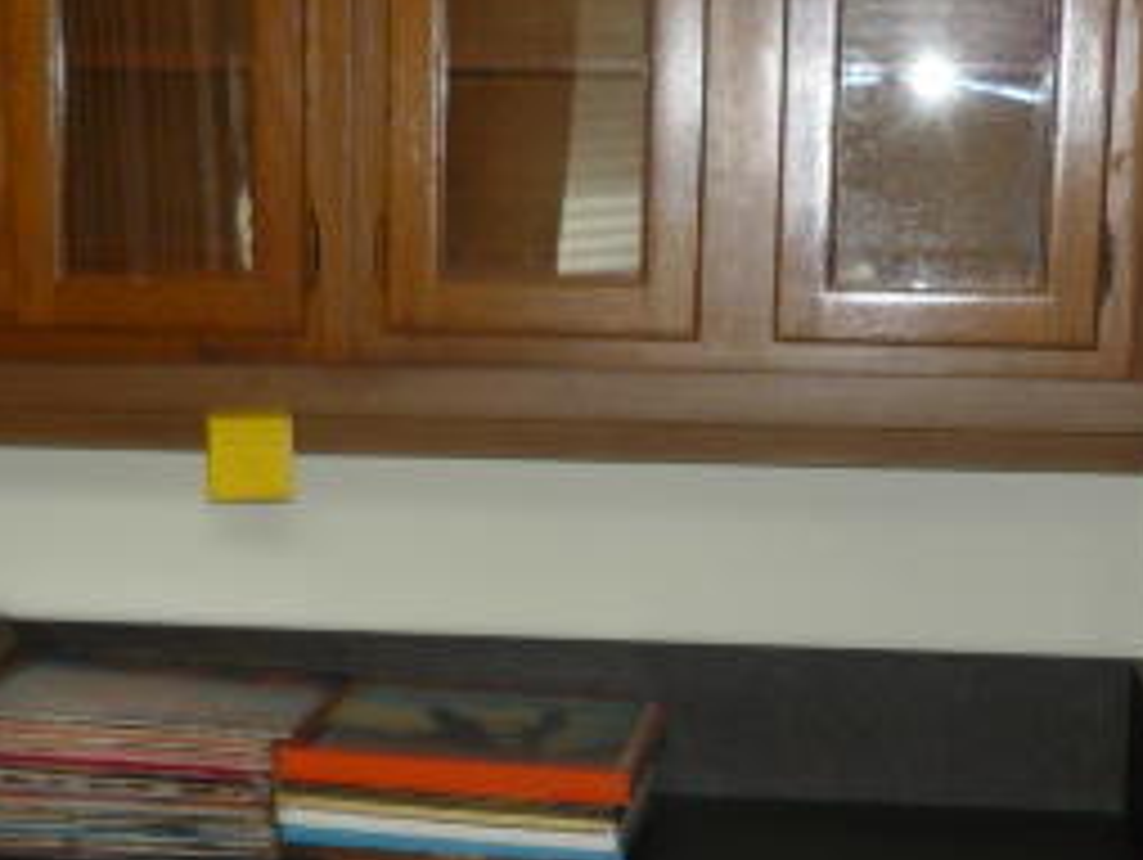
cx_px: 414
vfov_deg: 17.6
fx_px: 2743
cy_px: 738
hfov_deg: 23.5
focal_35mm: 83
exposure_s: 1/30
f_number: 2.8
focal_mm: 5.5
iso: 100
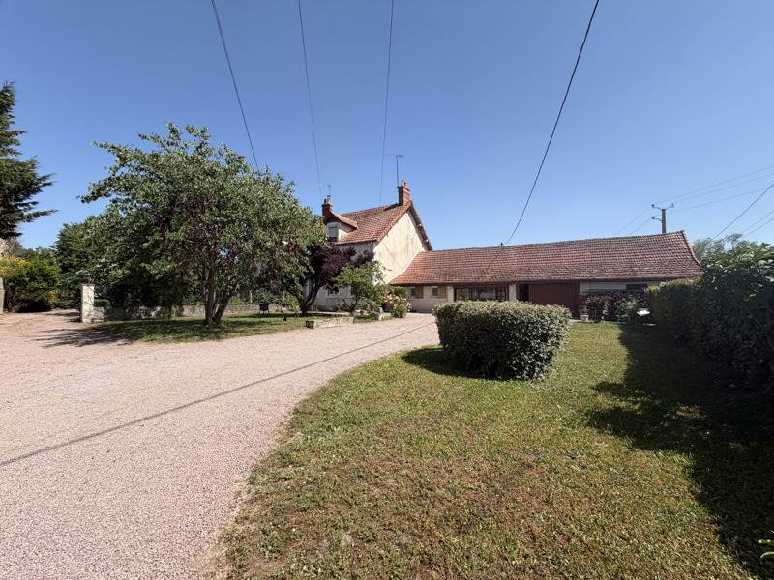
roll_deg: +1.0
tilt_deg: +2.3
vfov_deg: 85.7
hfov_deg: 102.1
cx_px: 387
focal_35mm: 14
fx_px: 313
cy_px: 290
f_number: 2.2
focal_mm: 2.22
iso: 25
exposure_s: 1/770
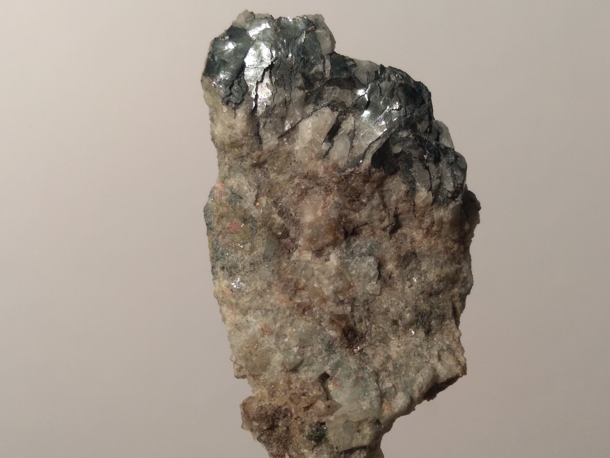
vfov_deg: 53.1
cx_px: 305
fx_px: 458
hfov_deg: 67.3
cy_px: 229
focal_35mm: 26
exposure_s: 1/102
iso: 100
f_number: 2
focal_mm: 3.54
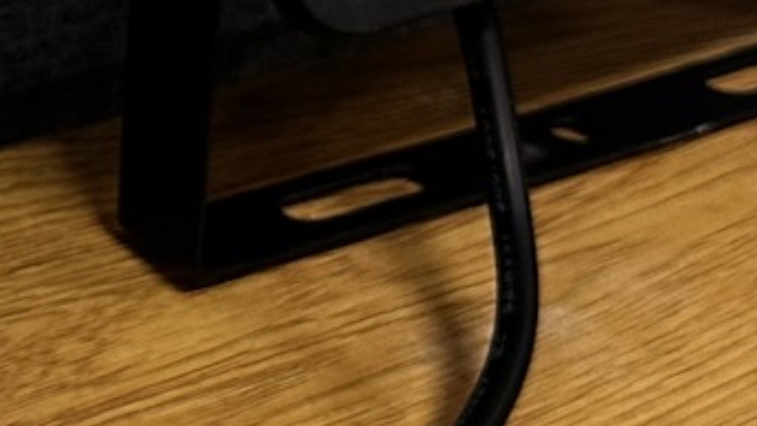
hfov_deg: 13.1
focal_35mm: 155
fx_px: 3111
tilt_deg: -32.2
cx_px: -404
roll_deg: -4.5
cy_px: 70
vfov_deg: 7.8
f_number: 1.78
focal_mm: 6.86
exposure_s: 1/50
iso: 125
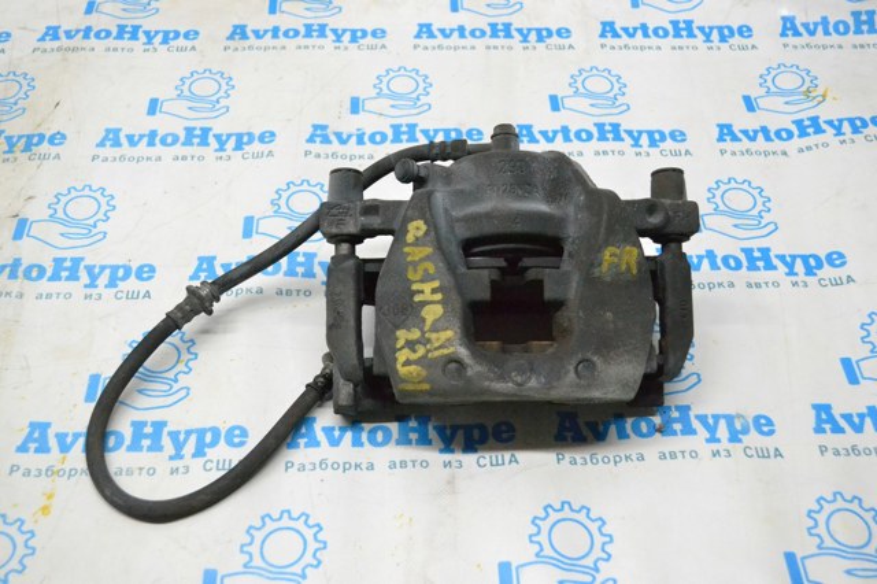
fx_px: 950
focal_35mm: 39
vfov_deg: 34.2
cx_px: 438
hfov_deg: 49.6
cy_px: 292
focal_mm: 26
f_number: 4.2
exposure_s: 1/1250
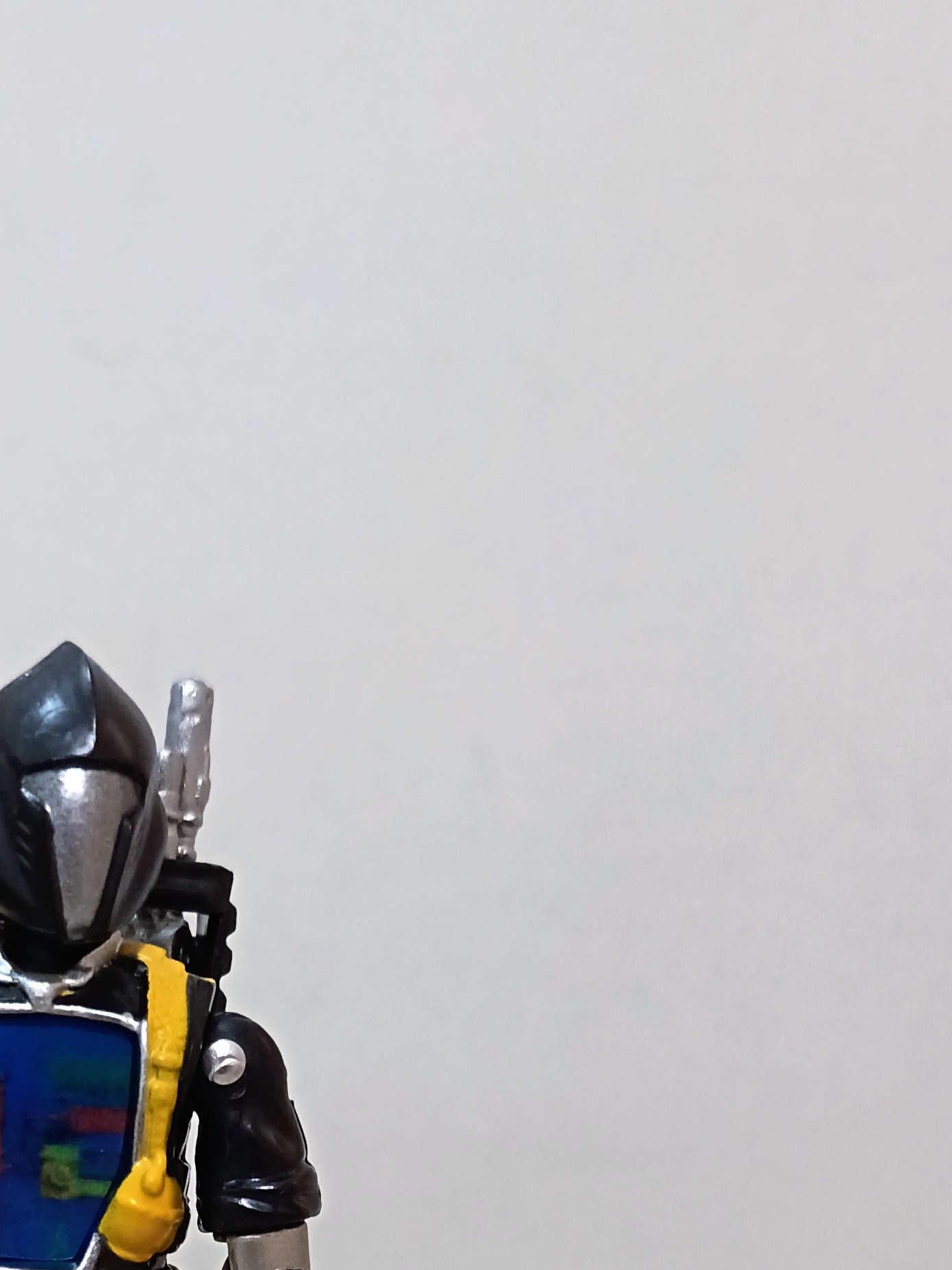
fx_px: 1906
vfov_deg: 33.1
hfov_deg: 26.9
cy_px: 1333
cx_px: 57
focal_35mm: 52
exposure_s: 1/33.3
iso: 1600
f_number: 1.75
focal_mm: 5.25
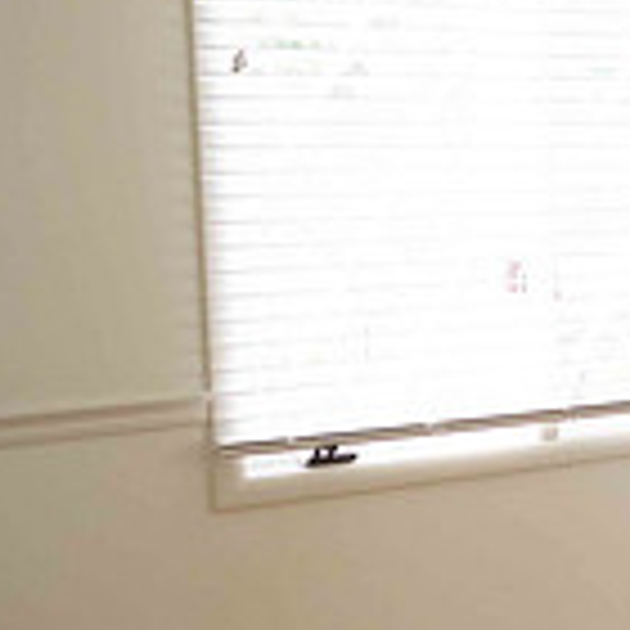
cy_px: 303
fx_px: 1894
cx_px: 1106
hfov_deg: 16.2
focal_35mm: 92
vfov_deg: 18.9
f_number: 2.5
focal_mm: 24
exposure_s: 1/250
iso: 1000
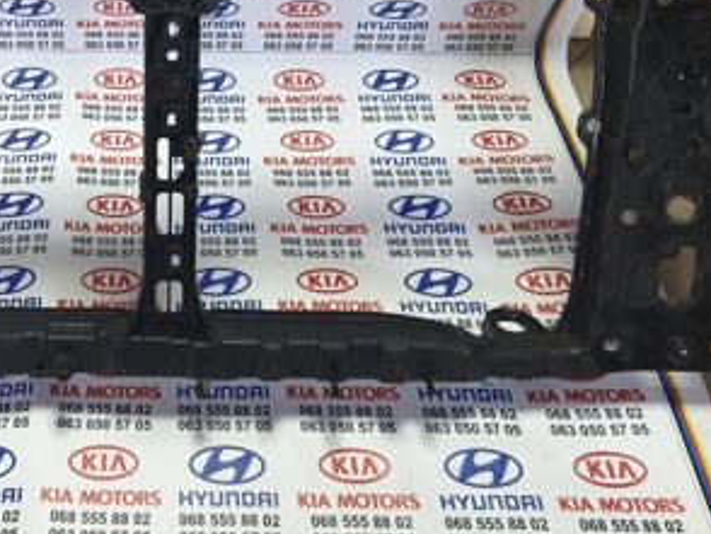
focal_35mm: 50
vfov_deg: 28.1
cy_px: 60
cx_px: 145
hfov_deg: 36.9
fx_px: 1028
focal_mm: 5.35
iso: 400
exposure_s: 1/60
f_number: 1.7
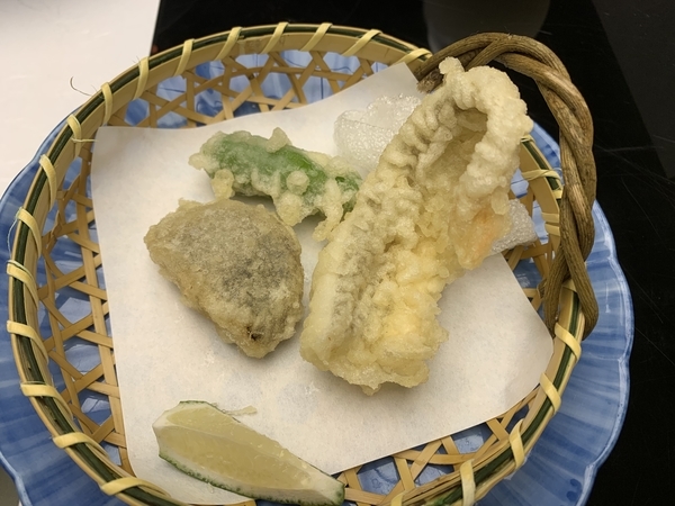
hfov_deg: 67.3
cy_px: 253
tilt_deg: -64.5
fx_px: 507
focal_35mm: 26
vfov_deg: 53.1
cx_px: 338
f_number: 1.8
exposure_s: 1/50
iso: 50
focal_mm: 4.25
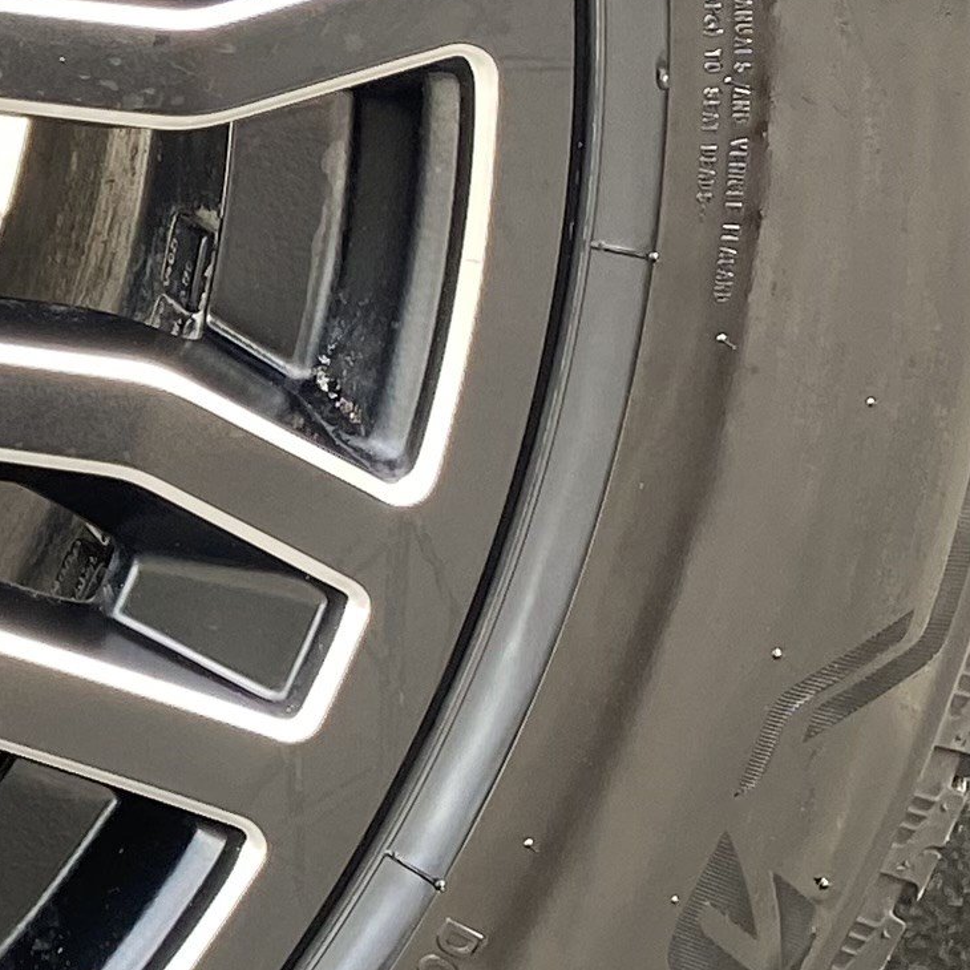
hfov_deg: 12.0
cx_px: -1068
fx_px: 4026
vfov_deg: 13.6
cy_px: 56
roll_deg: +0.5
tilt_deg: -8.9
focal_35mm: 127
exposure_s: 1/122
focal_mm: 4.25
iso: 50
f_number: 1.8
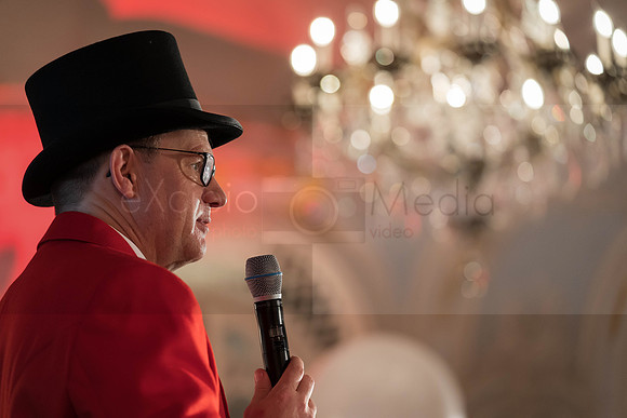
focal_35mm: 121
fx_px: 2108
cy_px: 209
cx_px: 314
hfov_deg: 16.9
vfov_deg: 11.3
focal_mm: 121
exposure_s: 1/125
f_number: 2.8
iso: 2000
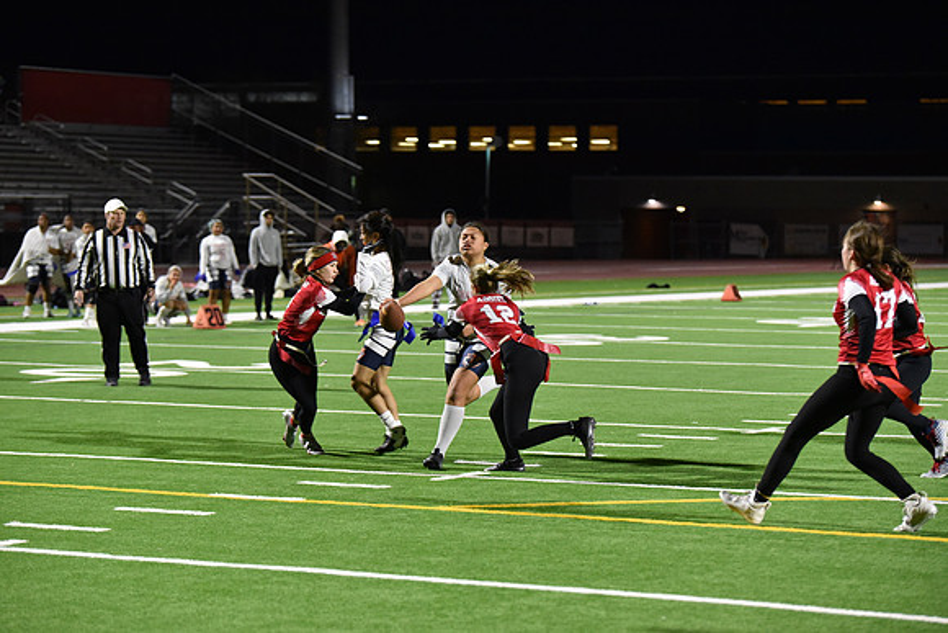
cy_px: 316
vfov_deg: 12.5
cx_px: 474
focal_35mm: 110
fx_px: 2897
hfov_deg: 18.6
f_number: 2.8
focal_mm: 110
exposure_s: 1/640
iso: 5000
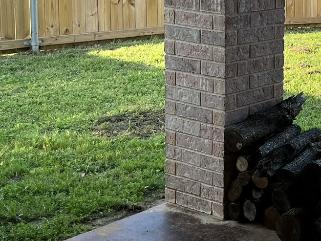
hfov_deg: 20.7
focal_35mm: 81
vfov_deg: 17.9
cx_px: 478
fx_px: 751
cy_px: 24
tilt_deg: -7.0
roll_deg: -2.4
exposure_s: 1/891
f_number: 1.6
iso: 50
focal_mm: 5.1
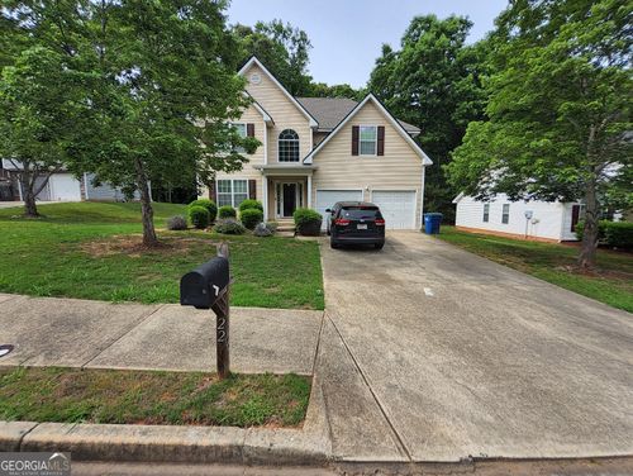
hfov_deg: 106.1
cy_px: 238
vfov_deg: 90.0
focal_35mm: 13
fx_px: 238
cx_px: 316
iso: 32
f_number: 2.2
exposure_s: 1/736
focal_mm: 1.13
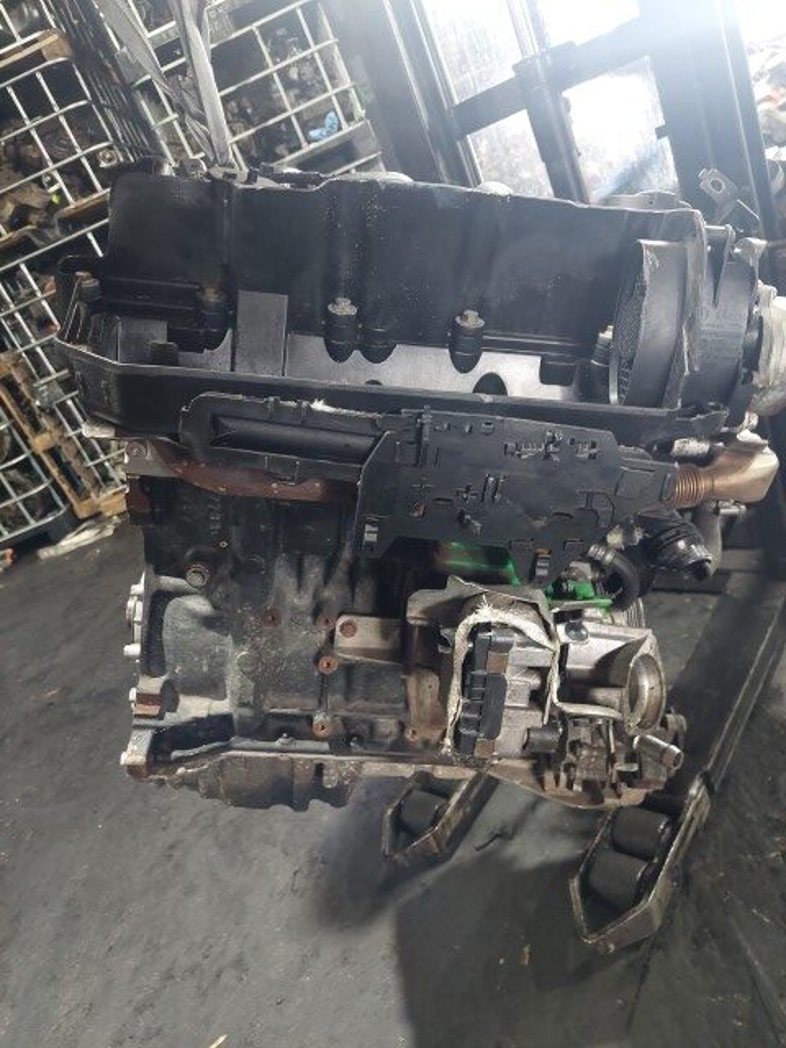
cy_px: 524
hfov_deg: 54.9
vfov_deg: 69.4
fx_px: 757
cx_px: 393
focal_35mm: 25
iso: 500
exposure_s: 1/25
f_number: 1.8
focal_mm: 5.23
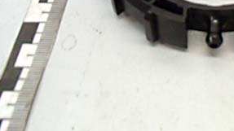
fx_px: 422
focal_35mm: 68
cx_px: 202
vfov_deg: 16.8
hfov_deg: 29.9
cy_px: -34
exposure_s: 1/30
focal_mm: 5
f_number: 3.9
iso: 500
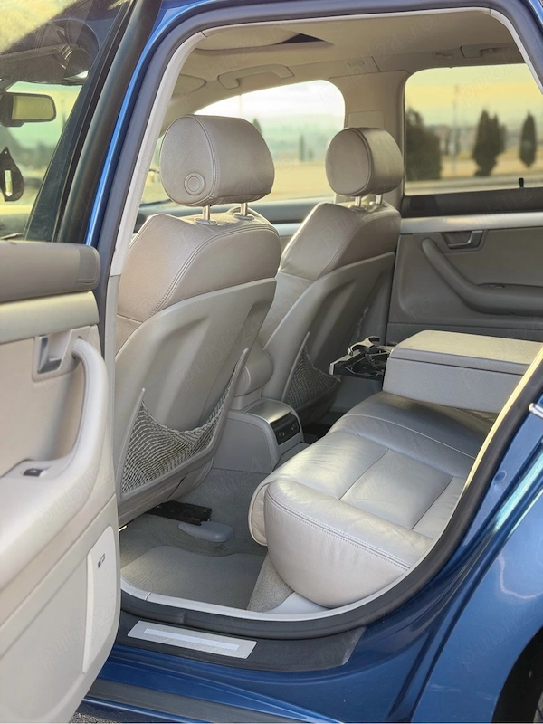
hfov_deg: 30.3
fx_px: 1004
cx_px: 272
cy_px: 362
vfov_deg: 39.7
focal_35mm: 48
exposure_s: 1/170
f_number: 1.78
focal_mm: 6.76
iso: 64
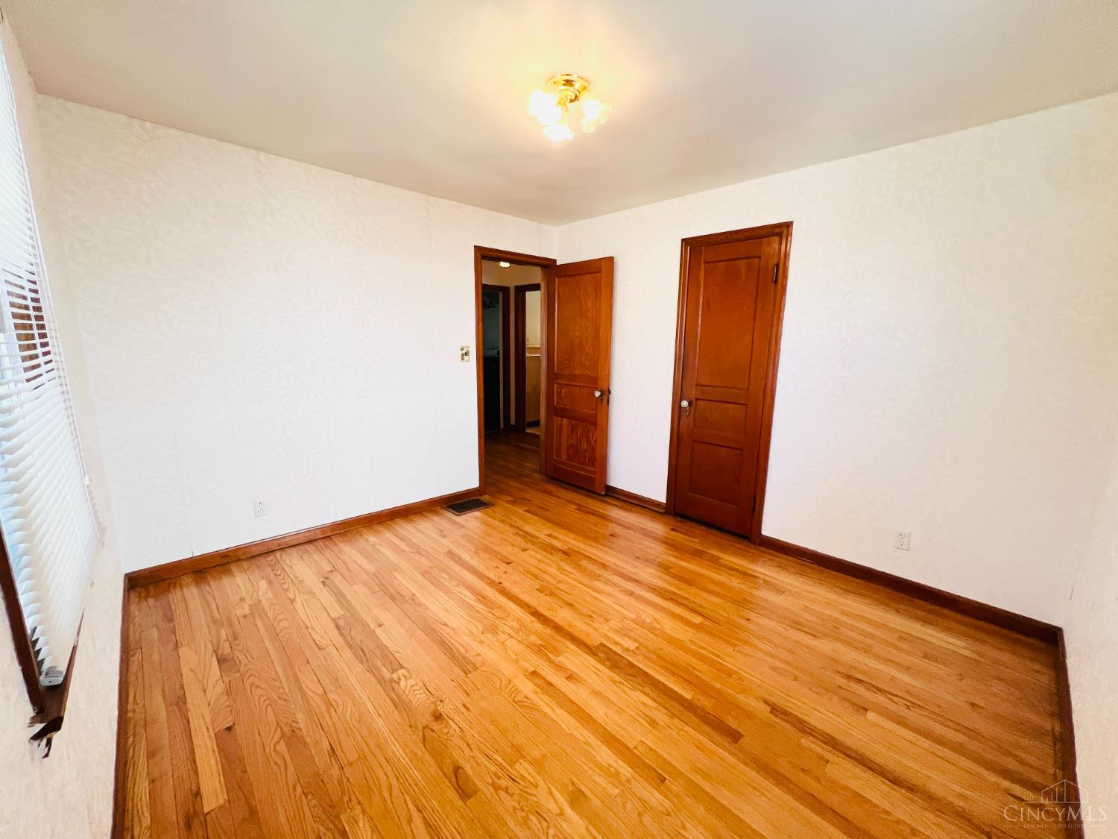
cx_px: 559
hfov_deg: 106.2
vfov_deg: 89.9
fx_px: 420
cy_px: 420
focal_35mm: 13
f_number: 1.8
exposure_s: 1/120
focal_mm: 1.57
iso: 200
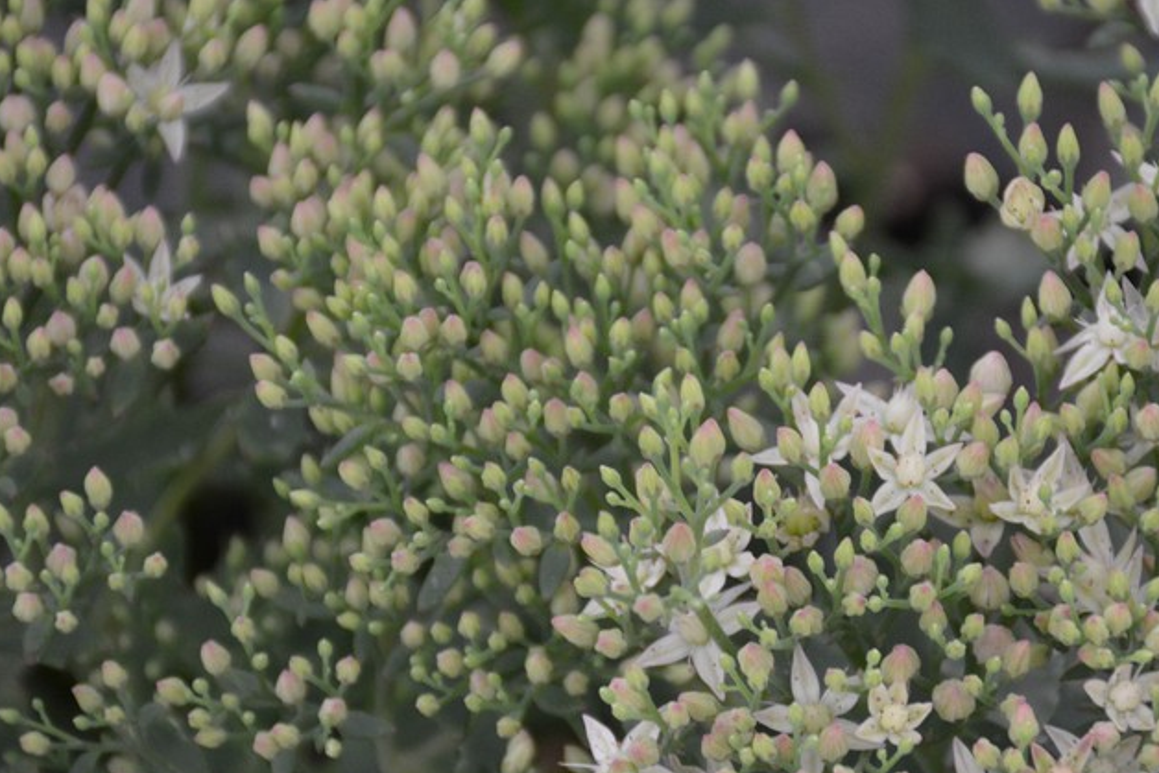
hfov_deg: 9.3
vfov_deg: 6.2
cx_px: 716
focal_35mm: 220
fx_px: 7084
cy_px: 508
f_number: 5.3
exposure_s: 1/125
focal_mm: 90
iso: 1250
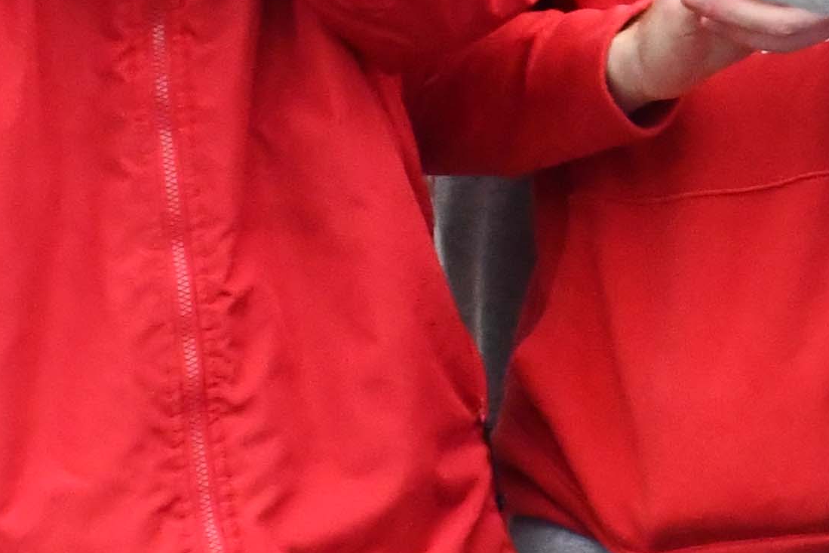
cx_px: 1656
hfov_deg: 8.6
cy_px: 266
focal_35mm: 228
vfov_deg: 6.0
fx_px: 5251
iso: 4000
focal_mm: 30
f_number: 14
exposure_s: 1/800
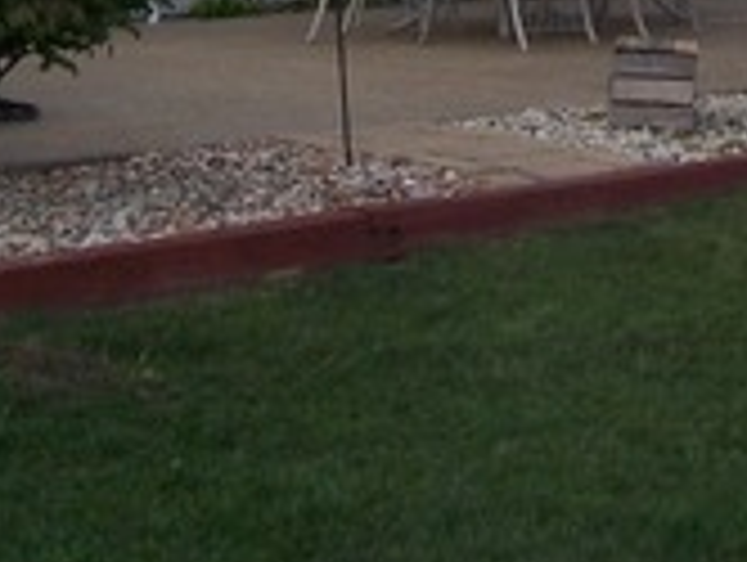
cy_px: -301
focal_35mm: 131
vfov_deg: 10.9
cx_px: 477
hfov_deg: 15.0
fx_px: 2831
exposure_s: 1/180
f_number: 5.6
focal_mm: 5.6
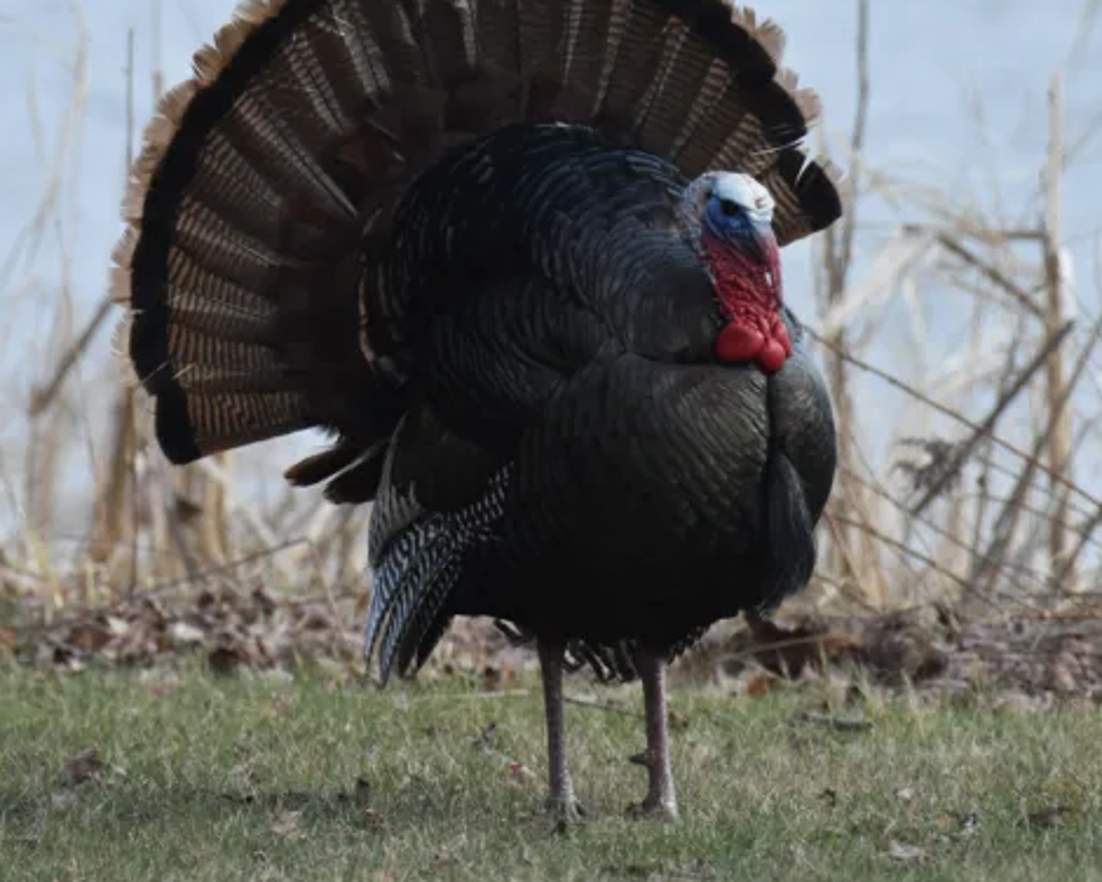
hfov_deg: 1.7
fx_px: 36659
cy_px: 347
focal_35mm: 1124
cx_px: 445
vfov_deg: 1.4
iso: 800
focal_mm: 500
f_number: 7.1
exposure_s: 1/800
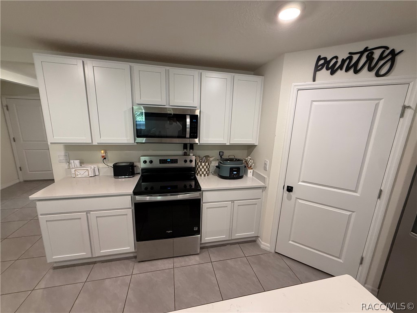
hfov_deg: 102.1
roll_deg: -2.1
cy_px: 156
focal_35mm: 14
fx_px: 169
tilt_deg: -12.3
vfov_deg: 85.7
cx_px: 208
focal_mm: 2.22
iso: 250
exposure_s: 1/60
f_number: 2.2
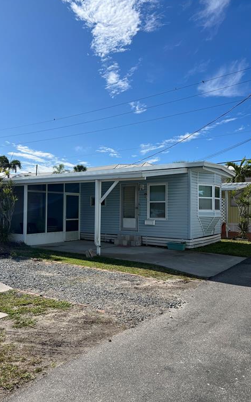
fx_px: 307
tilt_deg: +2.7
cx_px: 113
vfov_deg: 66.5
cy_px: 199
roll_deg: +0.6
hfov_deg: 44.5
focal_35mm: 28
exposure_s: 1/6211
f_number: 1.5
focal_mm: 5.7
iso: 50
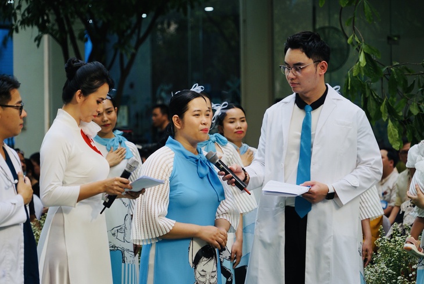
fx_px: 1886
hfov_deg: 12.8
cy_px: 142
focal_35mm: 160
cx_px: 212
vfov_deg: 8.6
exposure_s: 1/200
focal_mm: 160
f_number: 6.3
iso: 500
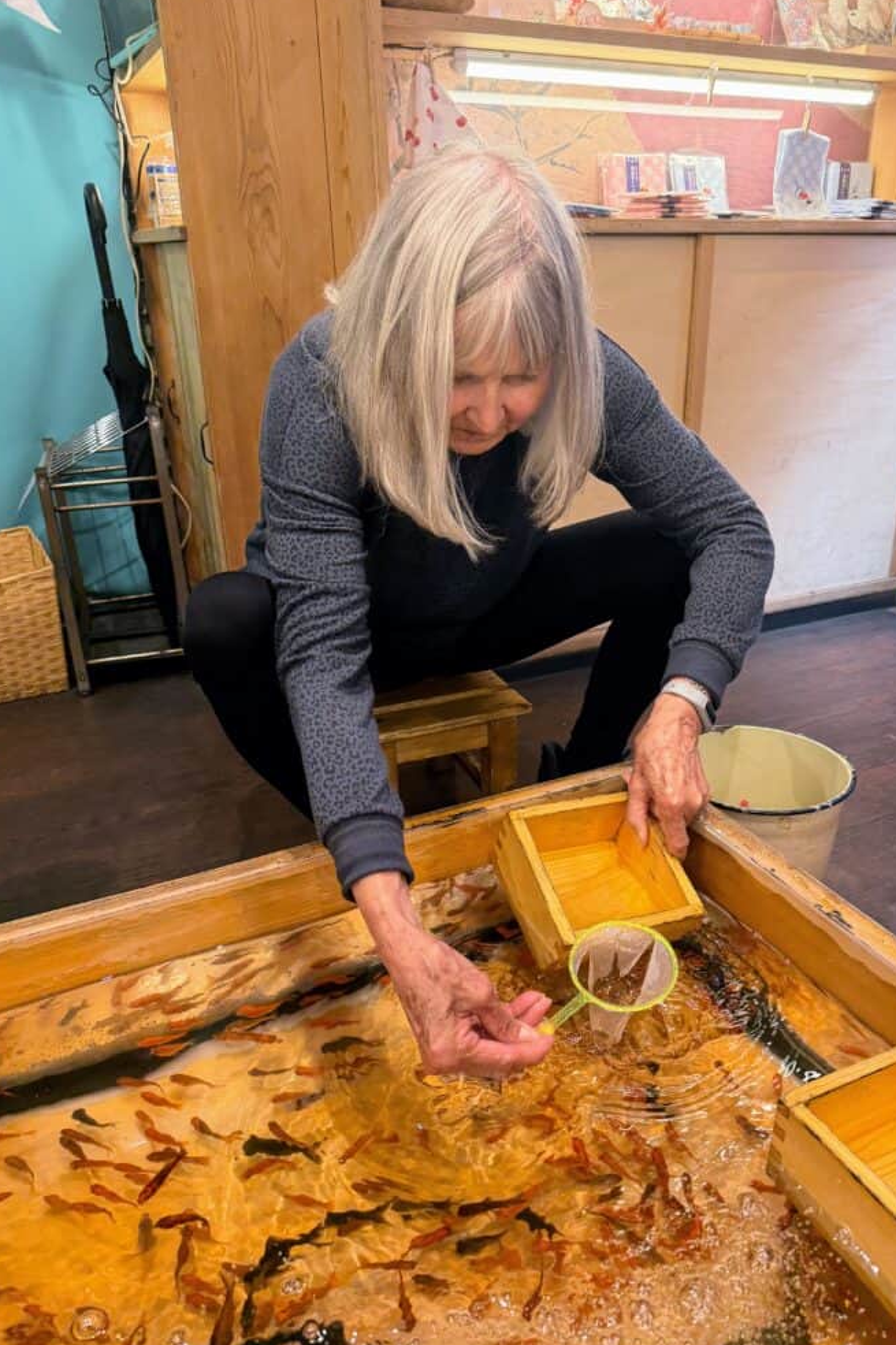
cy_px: 681
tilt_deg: -24.6
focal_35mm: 26
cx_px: 510
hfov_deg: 49.4
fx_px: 971
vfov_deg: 69.4
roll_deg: -0.1
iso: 200
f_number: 1.78
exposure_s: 1/100
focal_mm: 6.76
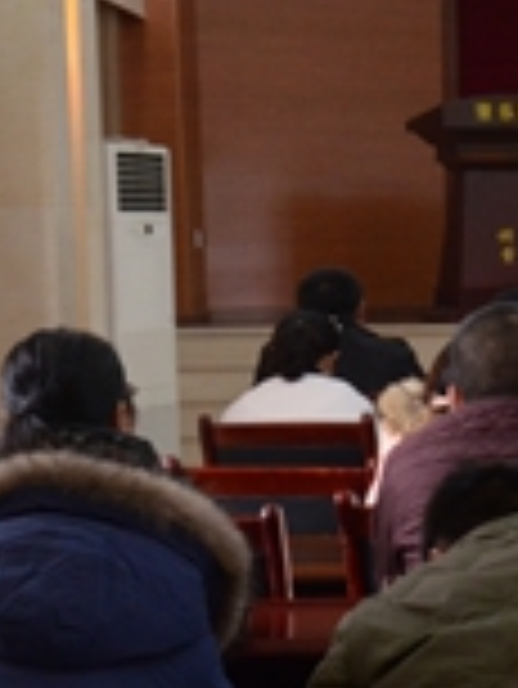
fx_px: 2809
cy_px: 492
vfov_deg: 13.9
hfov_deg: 10.2
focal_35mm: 141
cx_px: 788
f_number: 13
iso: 1600
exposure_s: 1/8
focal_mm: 30
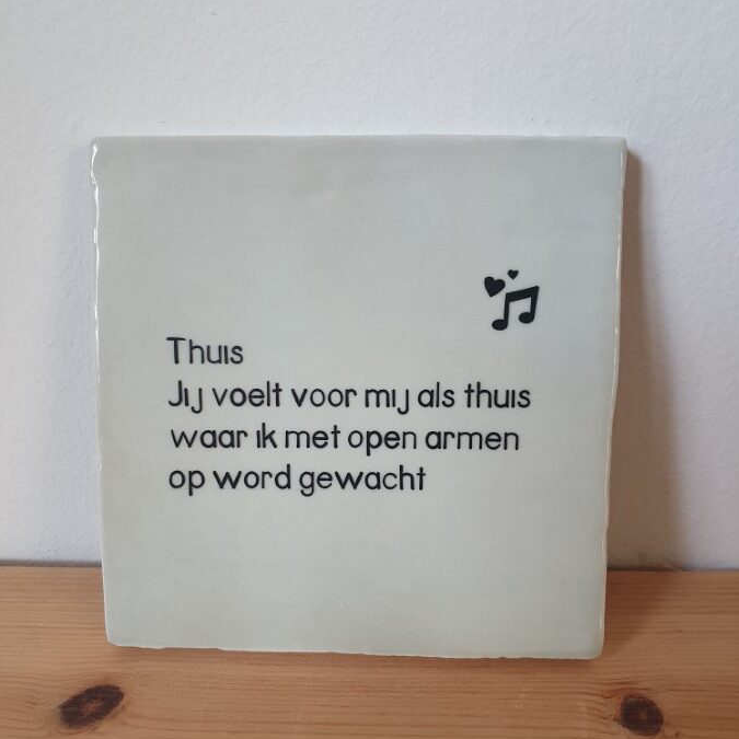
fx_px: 749
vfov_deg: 52.3
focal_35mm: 31
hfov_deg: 52.5
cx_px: 373
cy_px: 426
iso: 160
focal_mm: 4.32
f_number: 2.4
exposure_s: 1/100
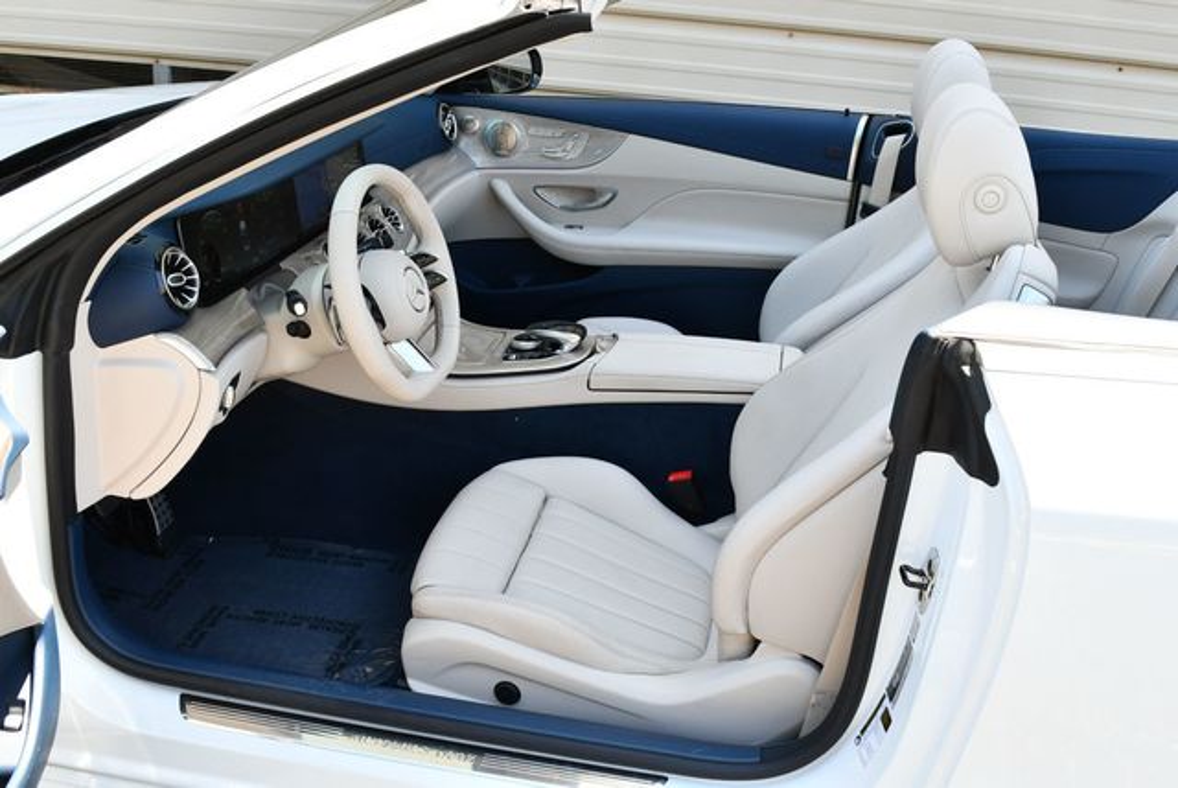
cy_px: 394
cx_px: 589
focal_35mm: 36
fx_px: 1179
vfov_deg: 36.9
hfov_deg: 53.1
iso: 400
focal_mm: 18
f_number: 5.6
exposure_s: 1/250
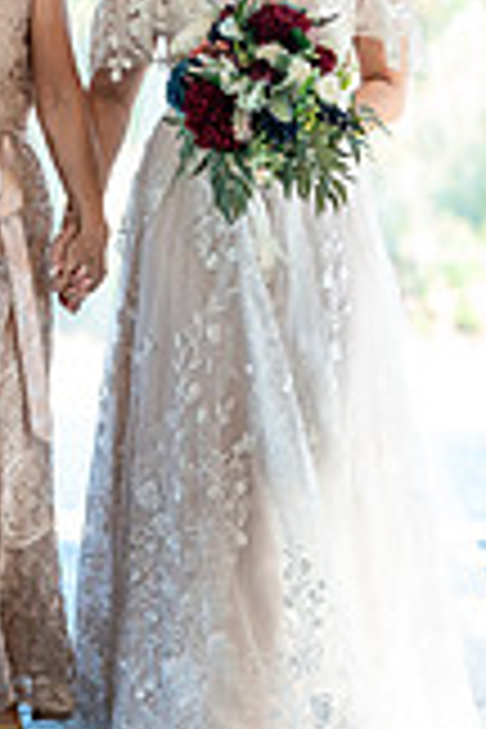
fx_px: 6176
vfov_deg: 6.7
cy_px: 40
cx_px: 94
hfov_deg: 4.5
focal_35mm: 305
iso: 1000
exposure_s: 1/200
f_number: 4
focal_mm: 110
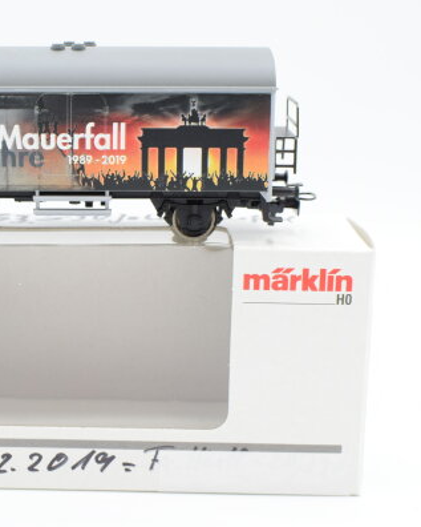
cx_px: 73
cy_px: 263
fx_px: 1163
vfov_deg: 25.5
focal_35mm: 75
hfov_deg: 20.2
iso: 400
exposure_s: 1/125
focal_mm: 35
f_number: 8
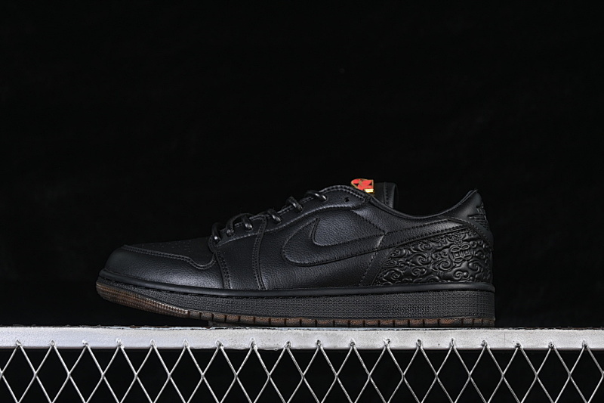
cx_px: 302
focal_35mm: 75
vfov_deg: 18.2
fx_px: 1258
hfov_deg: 27.0
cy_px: 202
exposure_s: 1/60
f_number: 6.3
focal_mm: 50
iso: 160
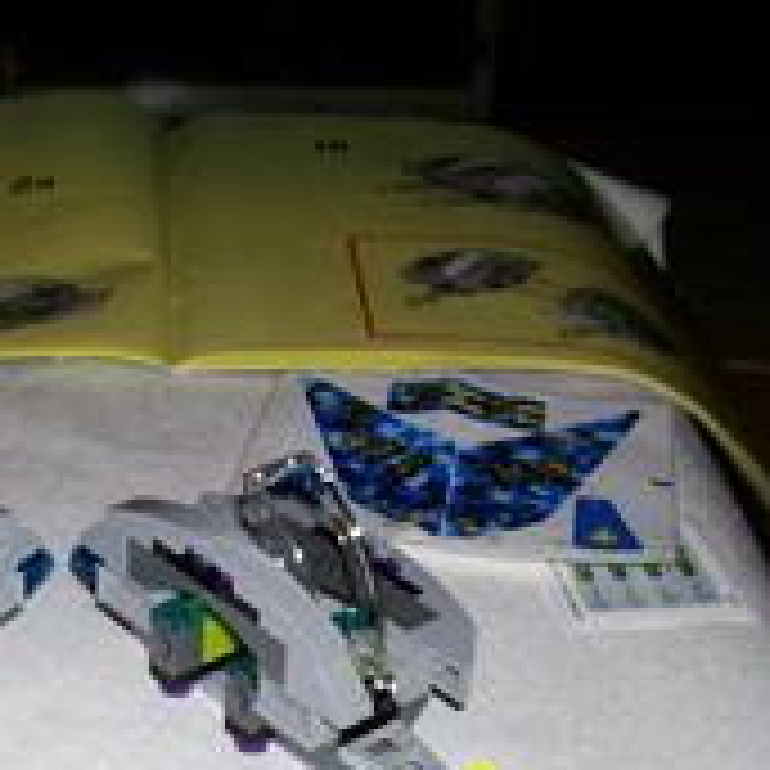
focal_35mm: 79
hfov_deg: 21.5
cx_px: 104
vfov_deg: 21.3
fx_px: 1988
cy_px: 720
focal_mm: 5.6
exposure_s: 1/64
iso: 80
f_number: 2.7
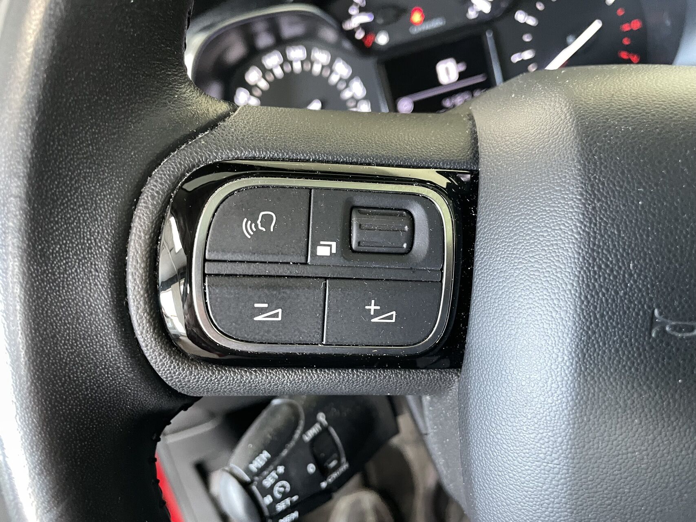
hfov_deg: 67.3
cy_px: 261
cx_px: 348
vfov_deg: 53.1
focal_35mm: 26
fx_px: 523
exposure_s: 1/59
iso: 400
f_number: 1.6
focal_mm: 4.2
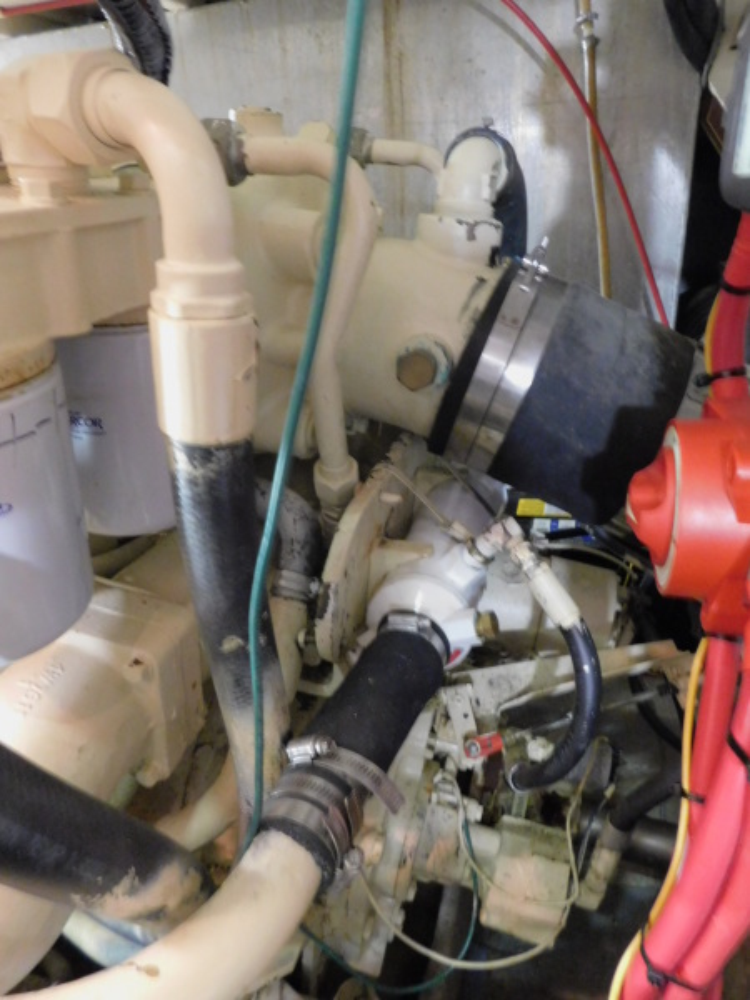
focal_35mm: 23
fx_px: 664
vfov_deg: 73.9
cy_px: 500
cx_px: 375
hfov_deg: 58.9
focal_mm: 4
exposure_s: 1/2.5
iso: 800
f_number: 3
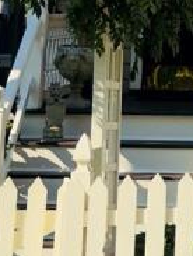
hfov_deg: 6.4
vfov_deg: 8.4
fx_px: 1667
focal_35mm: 225
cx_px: 397
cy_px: -207
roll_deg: -1.9
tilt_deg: +8.2
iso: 64
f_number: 1.78
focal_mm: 6.76
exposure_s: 1/3311
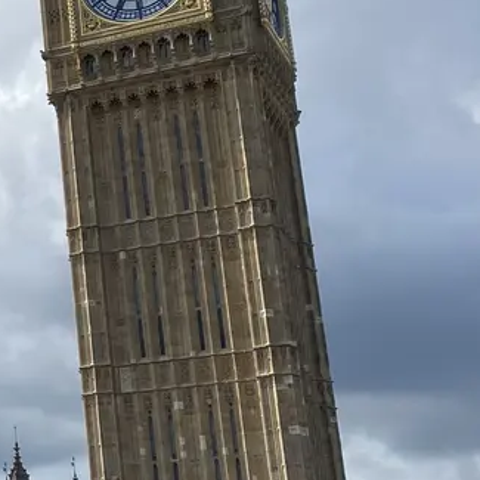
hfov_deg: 14.8
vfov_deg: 17.6
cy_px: 230
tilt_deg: +18.8
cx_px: -450
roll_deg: -1.3
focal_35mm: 99
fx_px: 1553
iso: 32
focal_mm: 4.25
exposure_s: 1/5747
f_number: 1.8
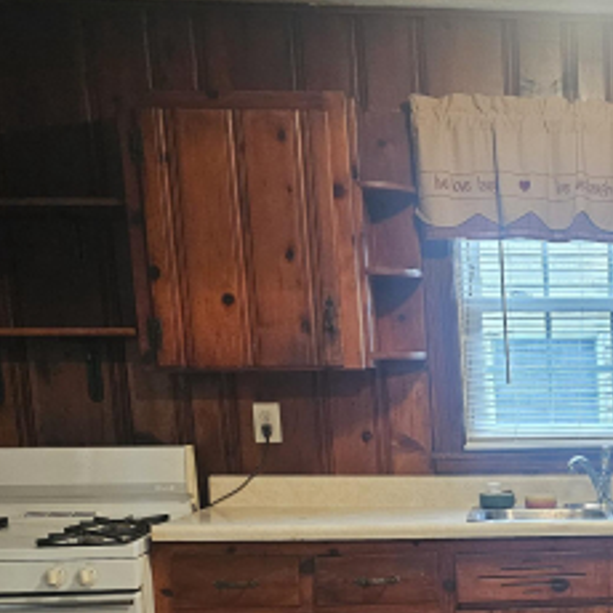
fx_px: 1182
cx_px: 660
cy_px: 573
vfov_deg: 27.8
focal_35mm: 59
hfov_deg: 26.9
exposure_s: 1/120
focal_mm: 6.3
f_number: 1.7
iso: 1000
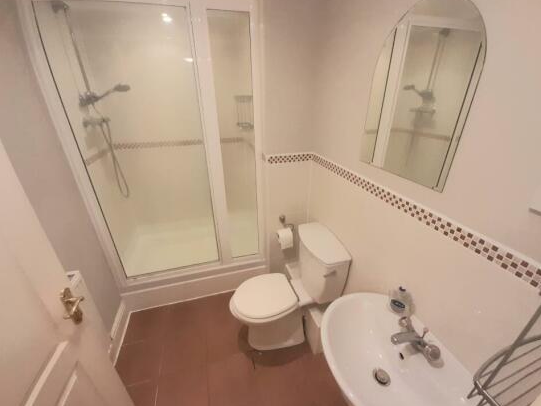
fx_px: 219
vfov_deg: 85.7
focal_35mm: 14
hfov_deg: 102.0
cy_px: 196
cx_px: 274
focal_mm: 1.42
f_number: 2.2
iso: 200
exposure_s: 1/50
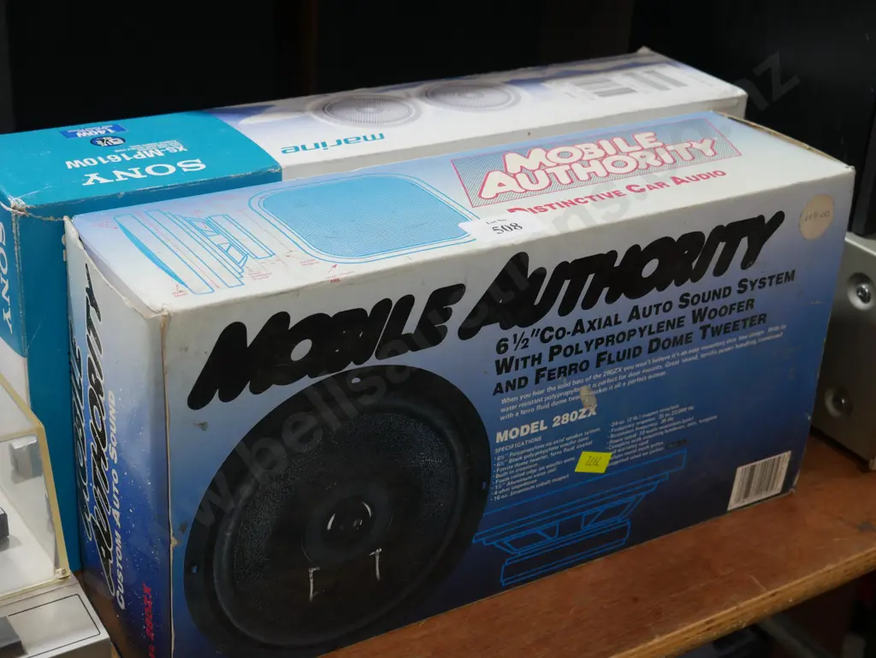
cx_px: 438
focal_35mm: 56
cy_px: 329
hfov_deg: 34.3
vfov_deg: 26.1
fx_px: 1418
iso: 500
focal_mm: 28
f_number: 5.3
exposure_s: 1/60
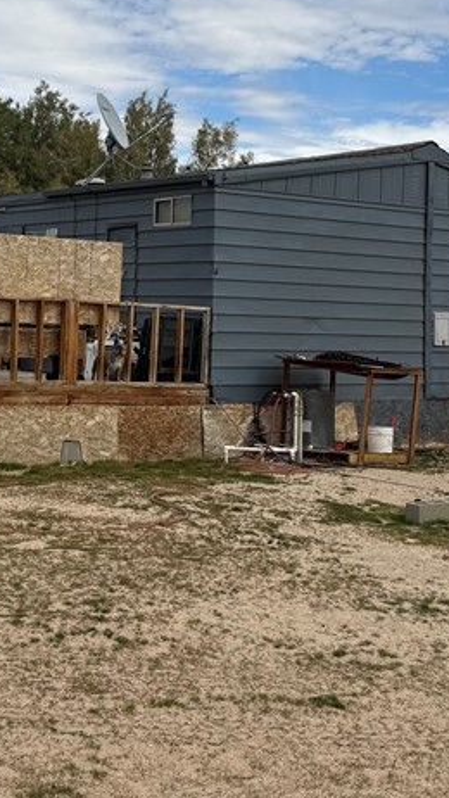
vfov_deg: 35.4
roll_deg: -1.9
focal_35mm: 58
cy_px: 223
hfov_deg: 20.6
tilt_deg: +5.8
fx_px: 1227
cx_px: 116
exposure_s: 1/6711
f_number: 1.78
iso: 80
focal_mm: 6.76
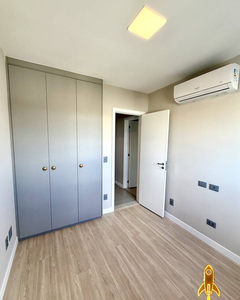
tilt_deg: -5.4
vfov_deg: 96.8
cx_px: 119
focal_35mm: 15
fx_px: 133
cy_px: 153
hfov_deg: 84.0
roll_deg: -1.0
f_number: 2.2
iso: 80
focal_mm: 2.22
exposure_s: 1/120
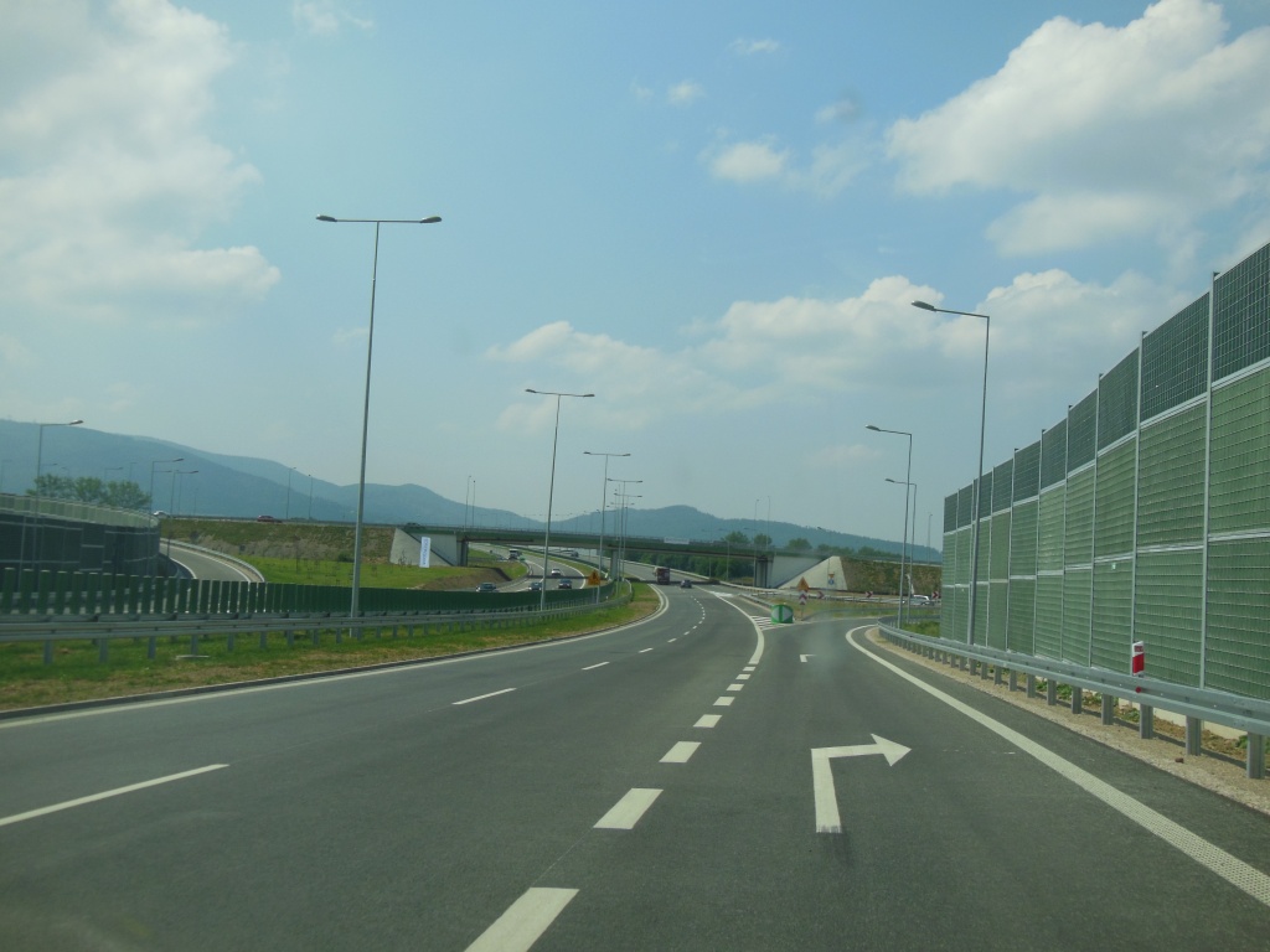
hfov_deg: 47.9
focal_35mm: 39
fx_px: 1431
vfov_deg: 36.8
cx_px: 635
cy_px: 476
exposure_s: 1/1250
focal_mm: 6.9
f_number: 4.1
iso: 125
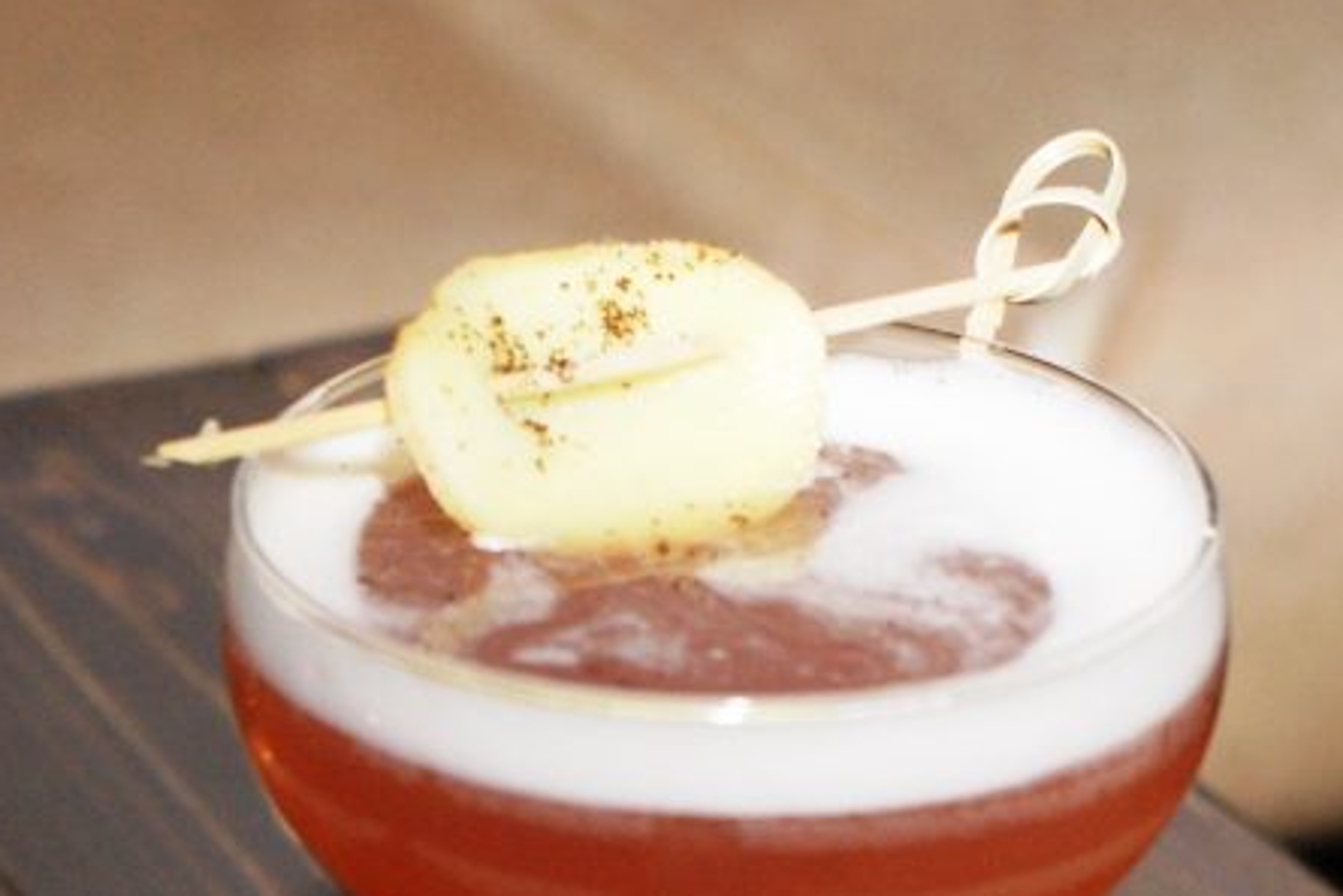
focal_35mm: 138
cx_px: 742
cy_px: 1027
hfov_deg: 14.9
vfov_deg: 9.8
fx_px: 5150
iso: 800
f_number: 5.6
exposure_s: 1/60
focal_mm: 40
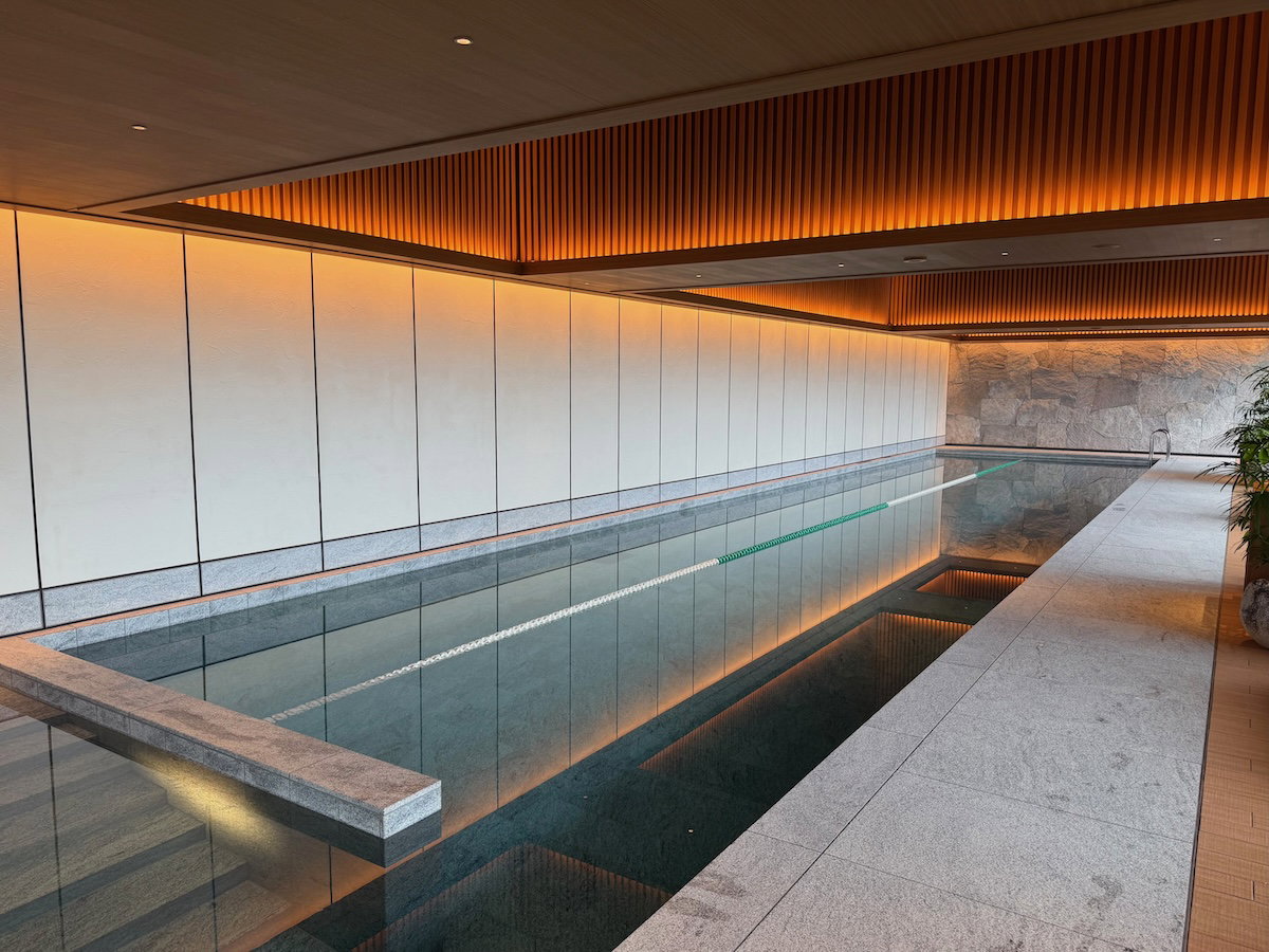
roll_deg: +0.9
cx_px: 634
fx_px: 880
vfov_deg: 56.8
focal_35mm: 24
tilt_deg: -6.7
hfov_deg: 71.6
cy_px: 476
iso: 50
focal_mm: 6.76
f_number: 1.78
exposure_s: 1/125
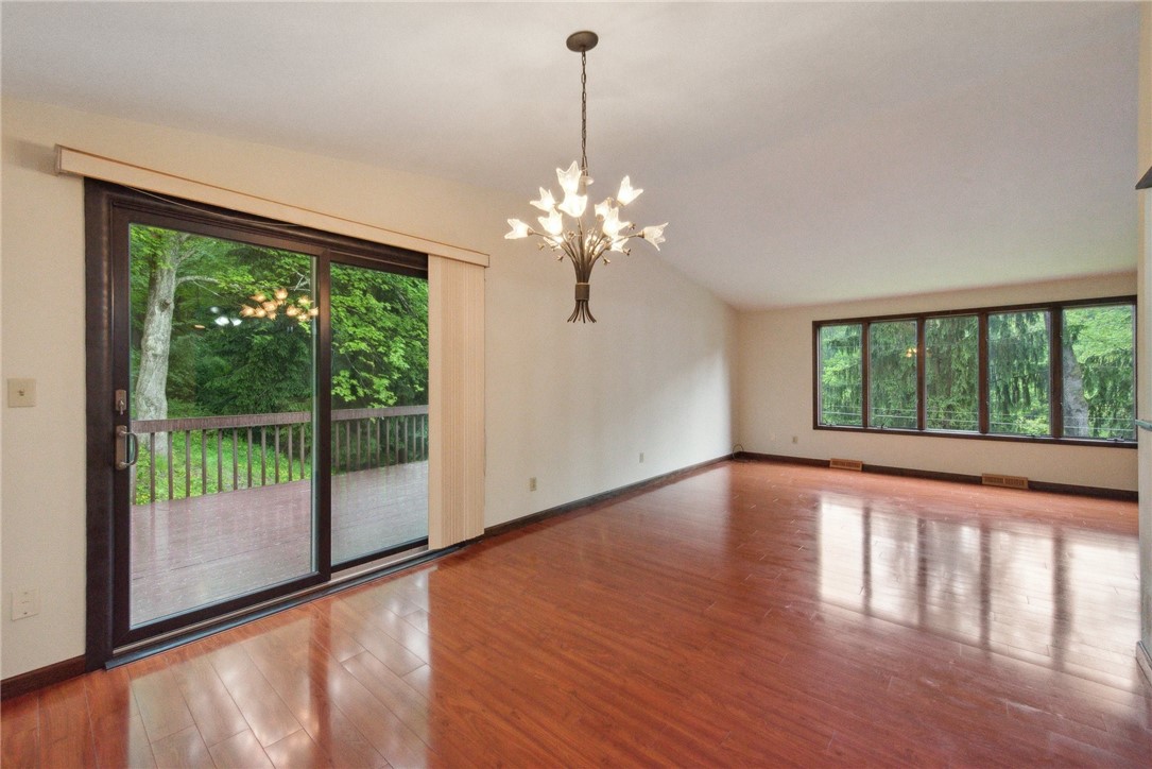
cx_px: 576
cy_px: 384
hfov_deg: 104.2
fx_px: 448
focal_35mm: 14
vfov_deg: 81.2
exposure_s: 1/400
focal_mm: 14
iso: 20000
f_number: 11
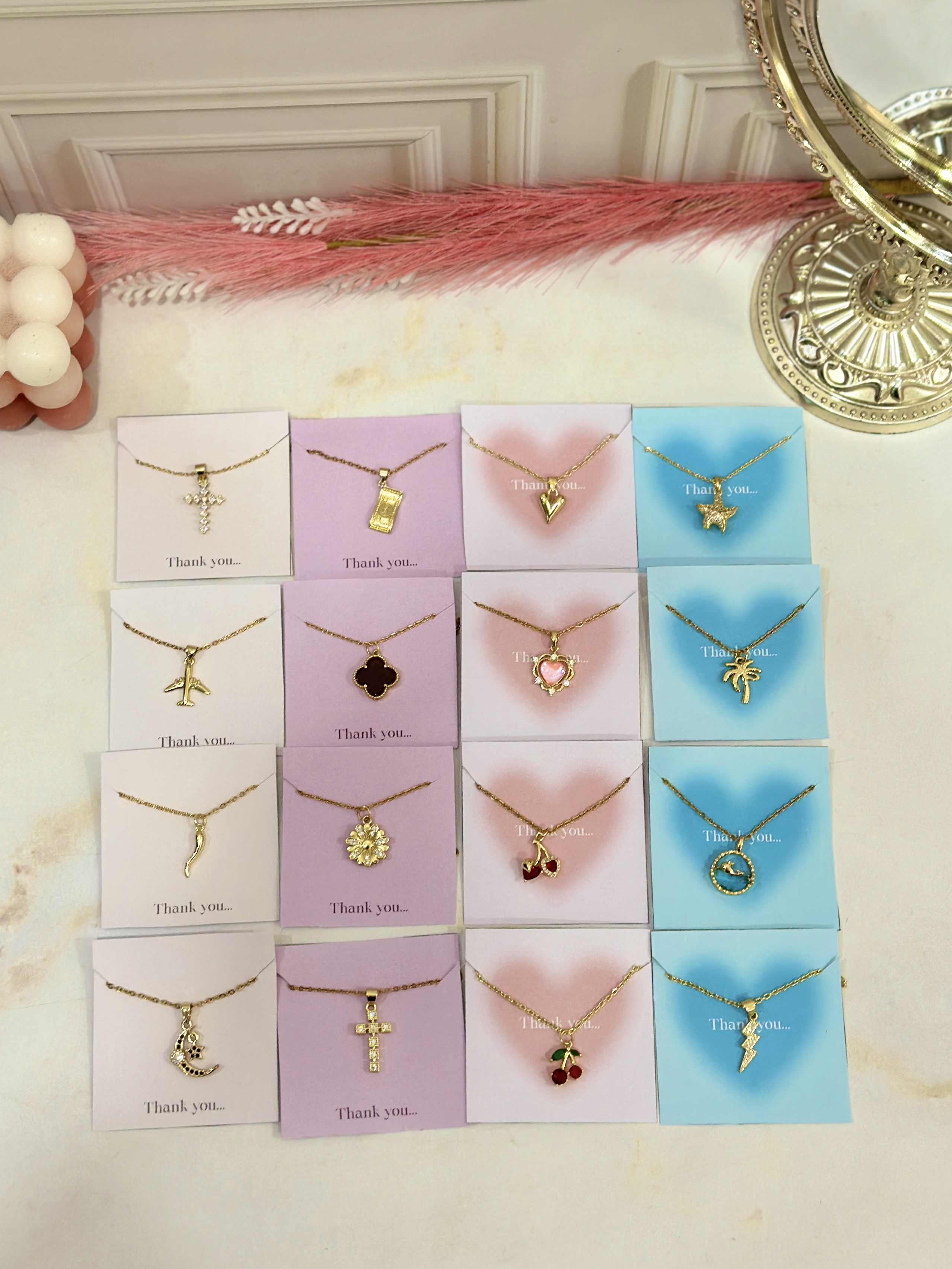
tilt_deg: -72.7
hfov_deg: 25.7
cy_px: 586
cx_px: 466
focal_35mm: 57
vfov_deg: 33.8
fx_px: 2090
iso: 100
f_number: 1.78
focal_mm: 6.86
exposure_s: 1/60
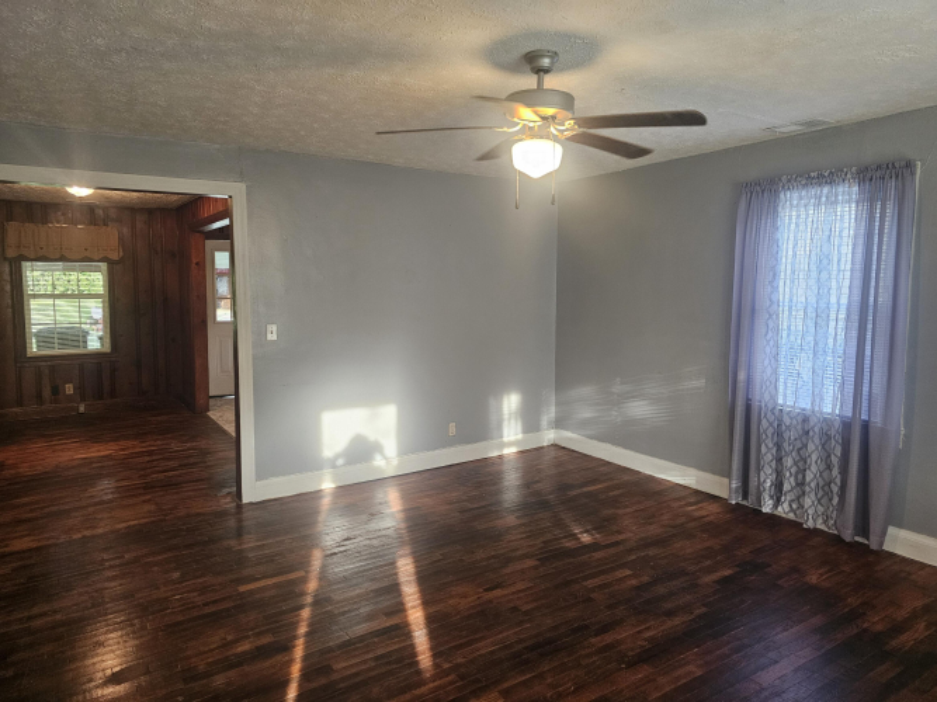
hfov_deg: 73.9
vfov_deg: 58.9
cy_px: 351
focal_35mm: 23
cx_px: 468
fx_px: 622
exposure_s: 1/120
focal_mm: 6.3
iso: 400
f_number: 1.7
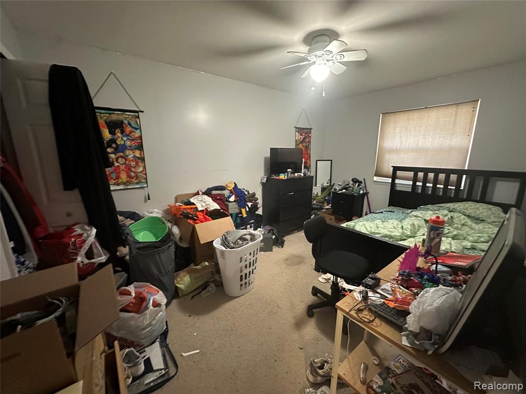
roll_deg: +0.1
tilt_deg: -12.5
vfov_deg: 85.7
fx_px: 213
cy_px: 197
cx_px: 263
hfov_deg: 102.1
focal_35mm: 14
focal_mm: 2.22
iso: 1000
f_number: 2.2
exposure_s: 1/60
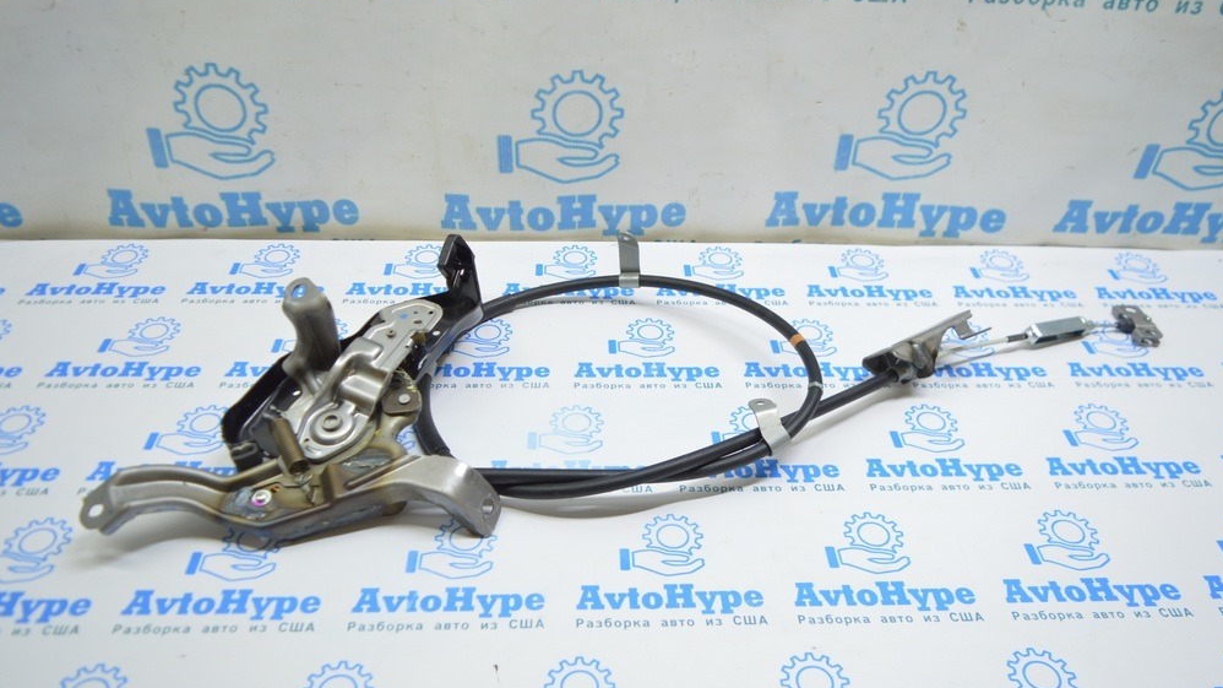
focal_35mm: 29
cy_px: 343
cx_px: 608
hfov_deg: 66.1
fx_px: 940
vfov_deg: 40.2
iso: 400
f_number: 3.5
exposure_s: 1/50
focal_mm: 18
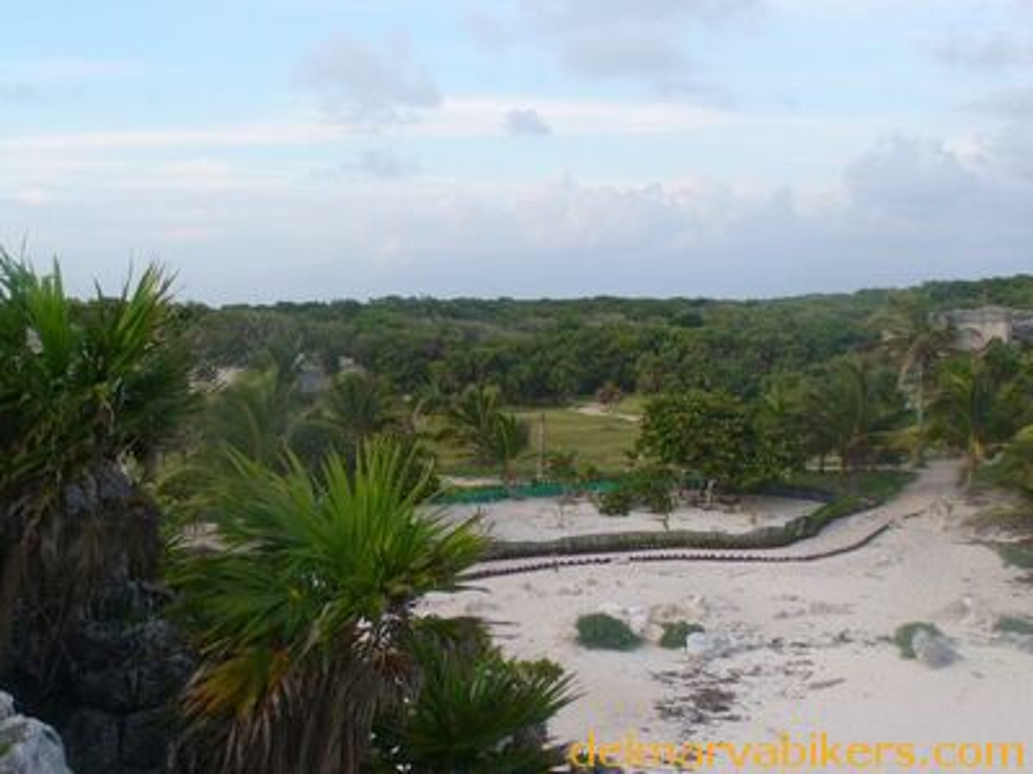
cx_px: 516
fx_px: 1492
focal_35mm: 50
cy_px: 387
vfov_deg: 29.1
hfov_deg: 38.2
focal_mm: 6.1
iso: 80
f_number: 2.8
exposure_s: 1/250
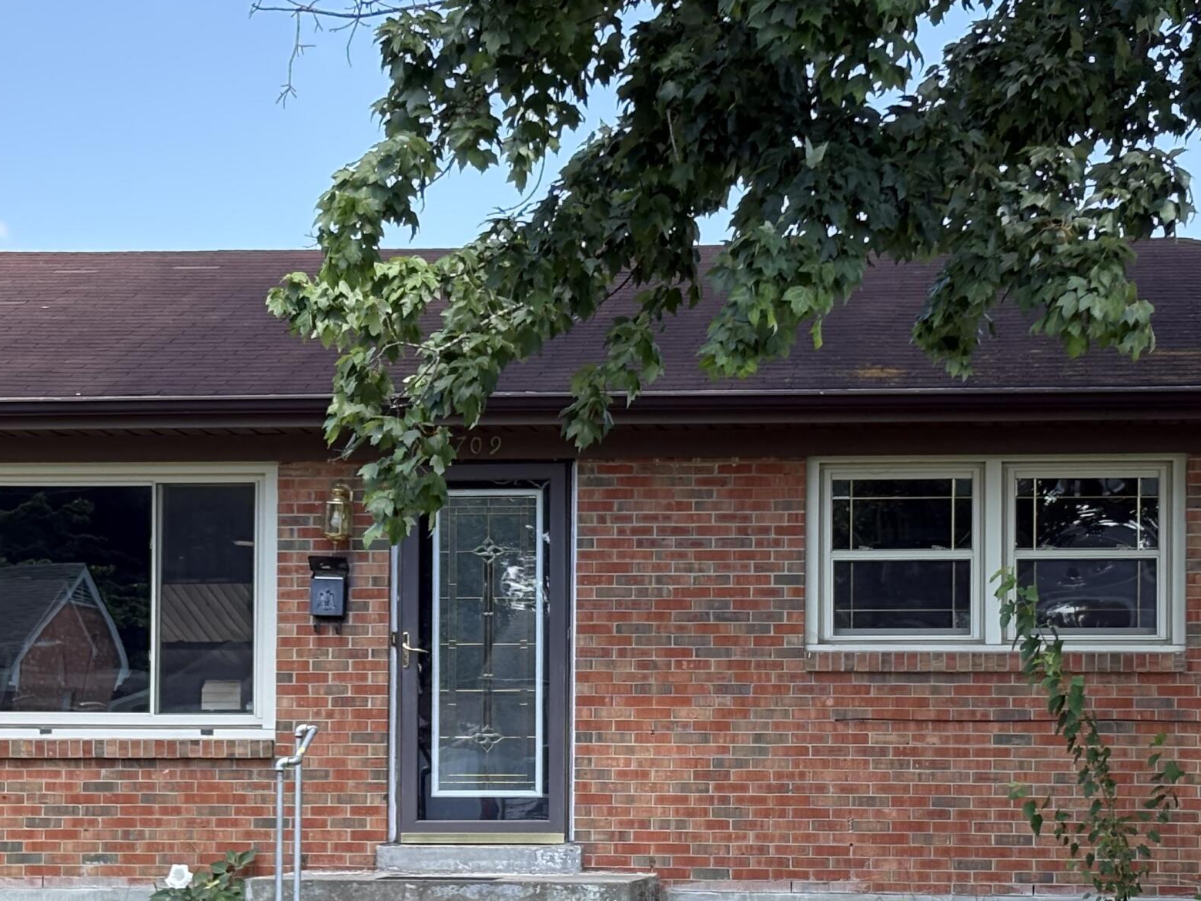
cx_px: 634
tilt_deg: +3.0
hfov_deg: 19.6
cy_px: 615
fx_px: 3469
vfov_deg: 14.8
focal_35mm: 100
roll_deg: -0.1
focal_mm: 5.96
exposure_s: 1/635
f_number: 1.6
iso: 50
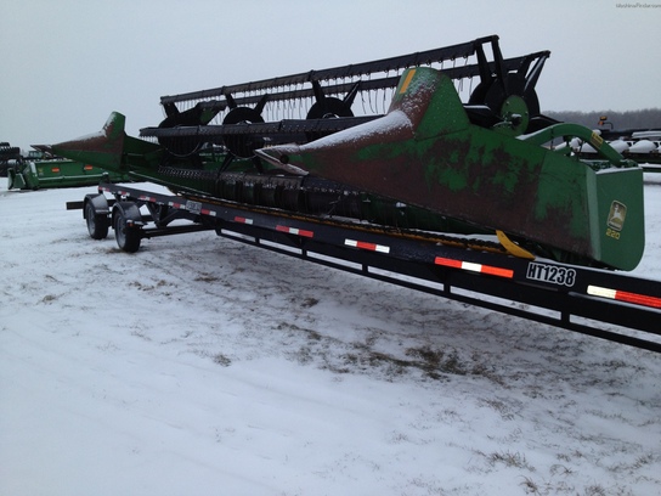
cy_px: 248
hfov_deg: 52.6
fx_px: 668
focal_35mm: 35
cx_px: 330
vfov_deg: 40.7
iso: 50
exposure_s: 1/108
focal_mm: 4.28
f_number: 2.4
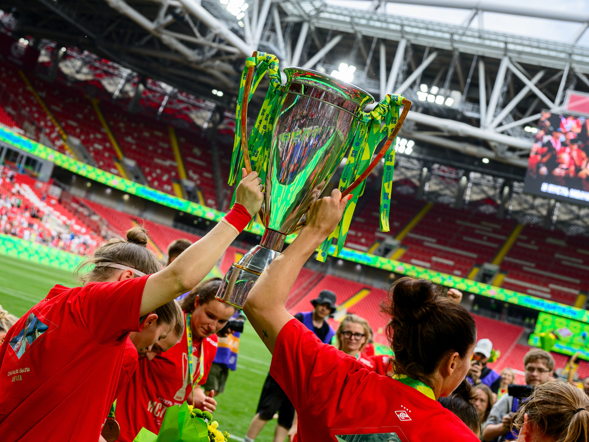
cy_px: 194
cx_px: 270
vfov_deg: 25.8
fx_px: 964
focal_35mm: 57
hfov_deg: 34.0
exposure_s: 1/800
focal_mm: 43
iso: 1000
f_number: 4
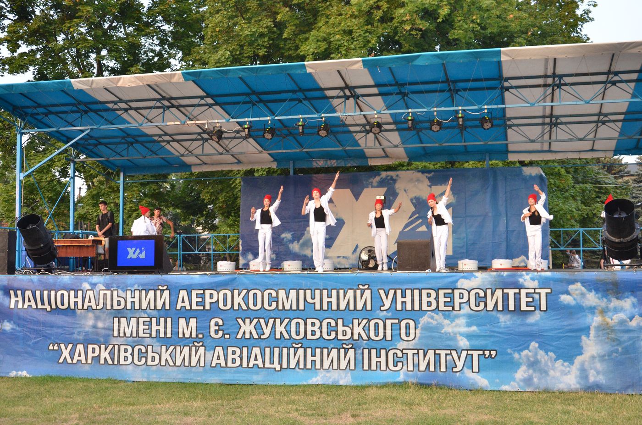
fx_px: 801
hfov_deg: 43.7
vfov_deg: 29.7
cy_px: 212
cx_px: 321
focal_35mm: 45
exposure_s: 1/320
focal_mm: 30
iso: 1250
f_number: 7.1
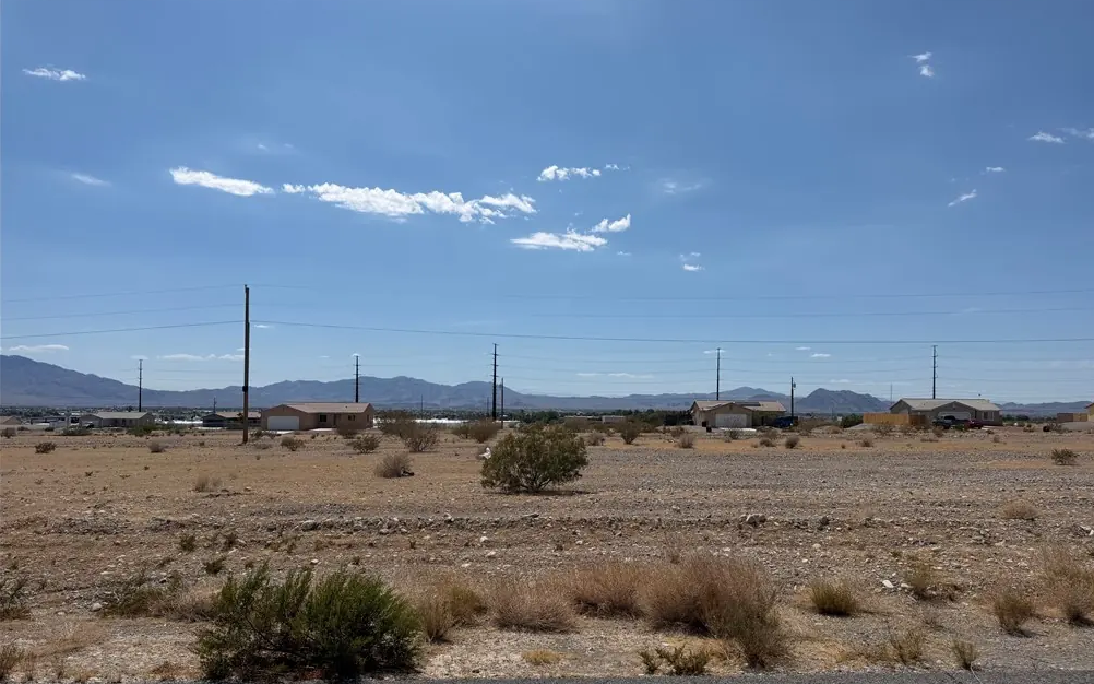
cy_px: 386
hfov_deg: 70.4
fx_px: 775
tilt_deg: +1.5
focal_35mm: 26
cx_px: 558
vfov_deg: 47.5
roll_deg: -0.7
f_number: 1.78
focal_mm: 6.76
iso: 80
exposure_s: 1/11905
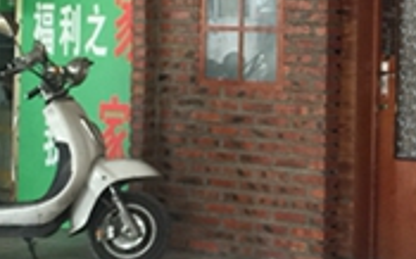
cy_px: -2
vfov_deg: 11.1
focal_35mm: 117
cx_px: 447
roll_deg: +1.0
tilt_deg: +4.2
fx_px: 1325
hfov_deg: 17.3
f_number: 2.2
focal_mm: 4.15
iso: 40
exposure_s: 1/15
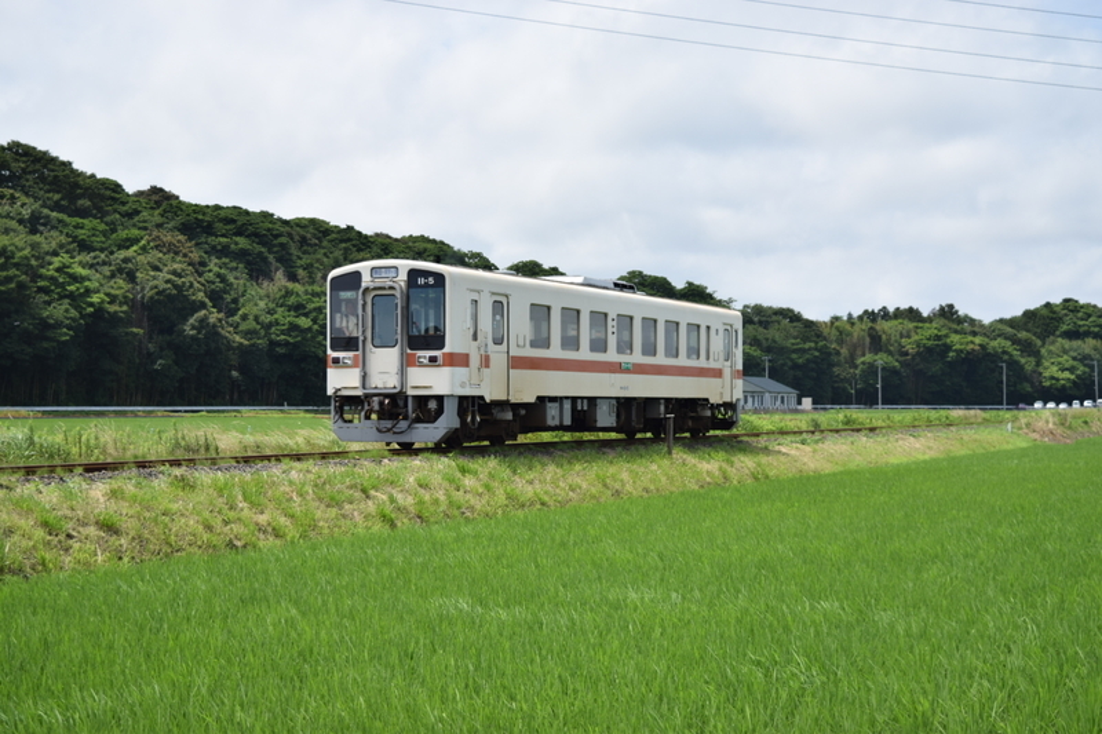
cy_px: 367
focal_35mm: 57
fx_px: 1744
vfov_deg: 23.8
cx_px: 551
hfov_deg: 35.1
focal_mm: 38
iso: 100
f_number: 5.6
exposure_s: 1/640
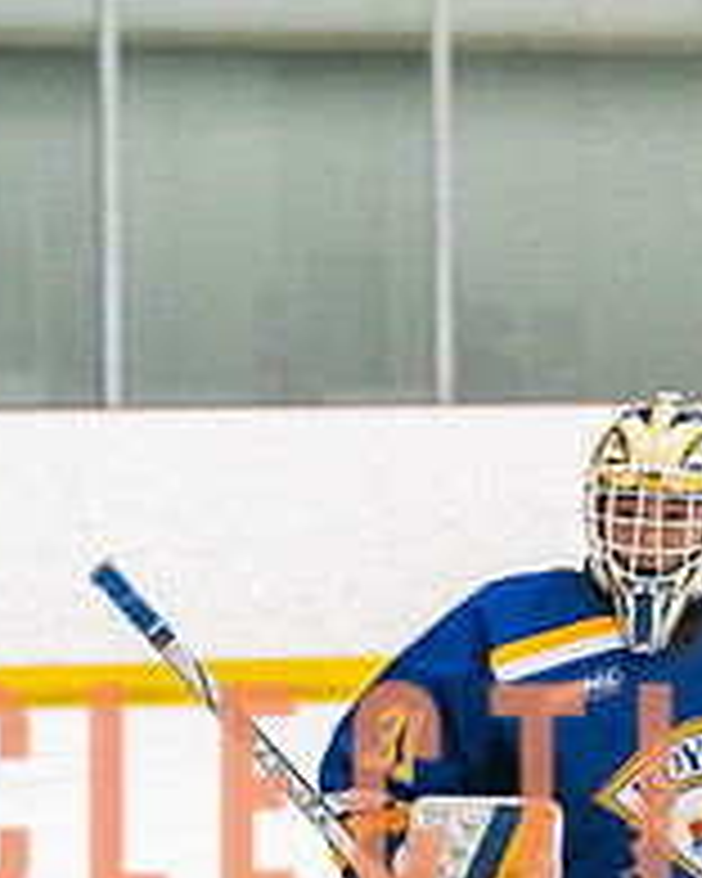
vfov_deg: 7.8
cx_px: 541
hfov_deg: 6.3
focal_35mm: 247
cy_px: 680
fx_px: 6415
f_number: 2.8
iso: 3200
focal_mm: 76
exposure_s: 1/1250
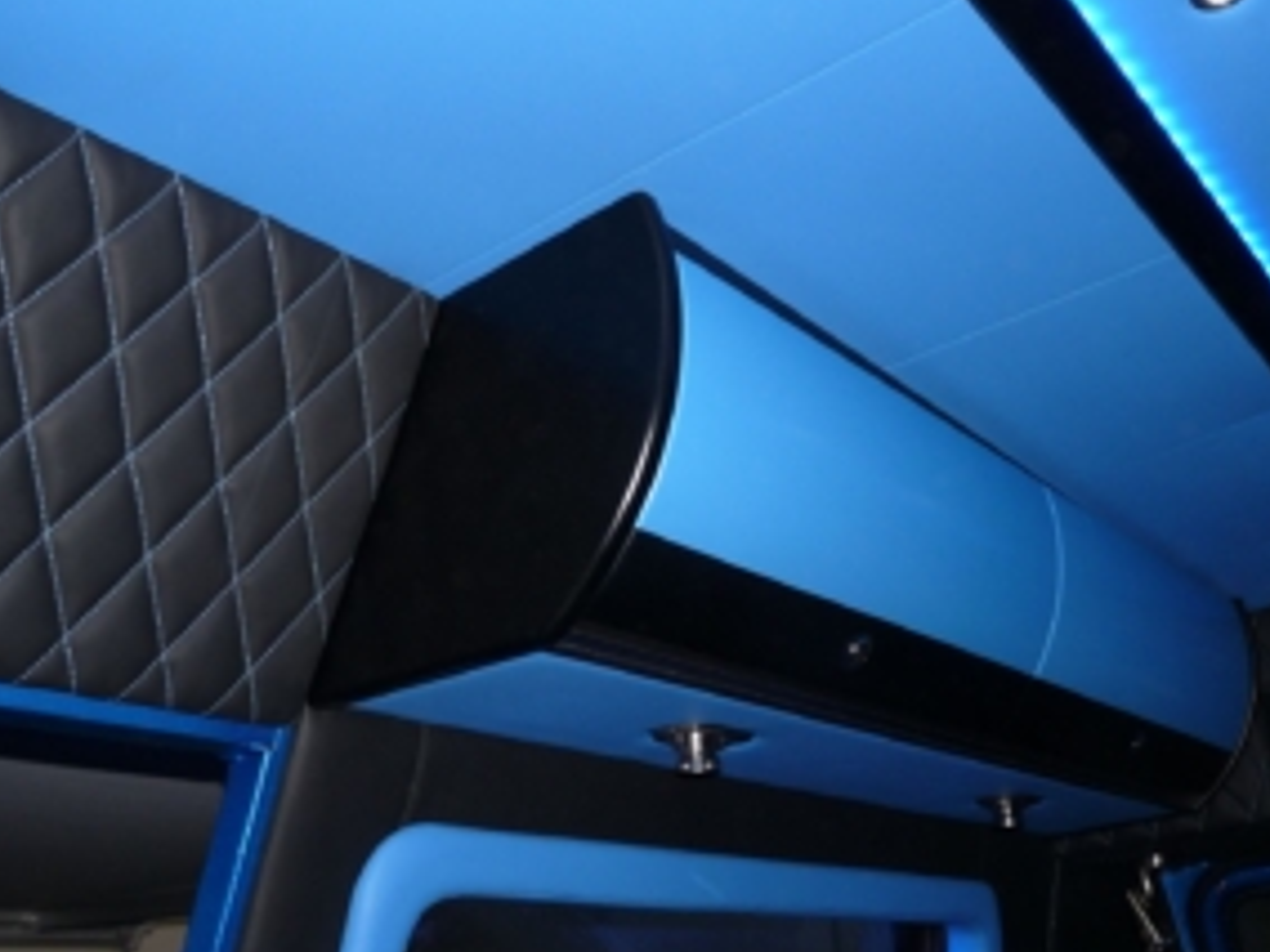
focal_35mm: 38
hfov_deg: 48.5
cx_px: 796
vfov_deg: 37.6
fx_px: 1394
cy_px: 393
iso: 100
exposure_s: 1/30
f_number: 2.8
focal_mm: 4.8
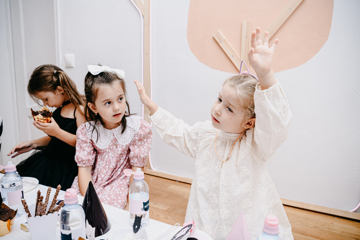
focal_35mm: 30
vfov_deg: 43.6
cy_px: 120
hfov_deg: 61.9
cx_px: 180
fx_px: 300
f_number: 3.5
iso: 160
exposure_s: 1/160
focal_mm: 30
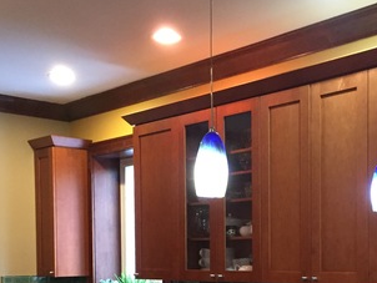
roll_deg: +0.3
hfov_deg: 30.0
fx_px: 698
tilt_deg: -1.4
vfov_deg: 22.1
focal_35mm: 64
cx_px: 255
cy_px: 281
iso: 250
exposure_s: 1/30
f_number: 2.2
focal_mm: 4.15
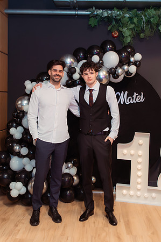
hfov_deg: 31.8
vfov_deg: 46.4
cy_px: 106
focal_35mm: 42
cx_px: 86
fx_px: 282
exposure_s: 1/125
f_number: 3.2
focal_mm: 24
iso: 3200
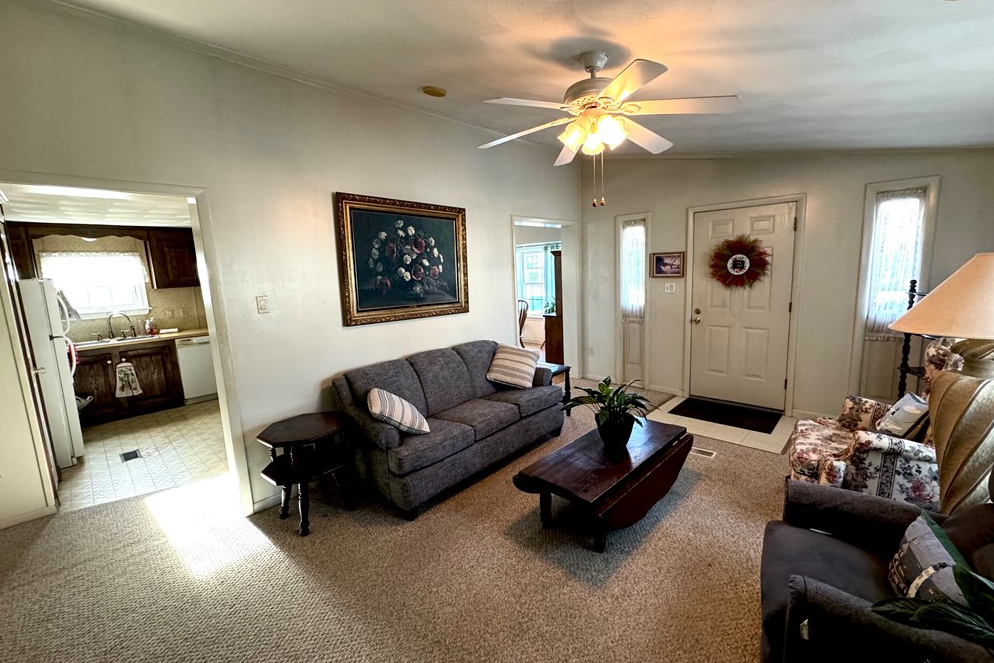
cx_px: 508
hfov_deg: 100.4
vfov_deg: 77.3
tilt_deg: -7.6
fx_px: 414
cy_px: 326
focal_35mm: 15
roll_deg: +2.1
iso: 400
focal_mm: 2.22
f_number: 2.2
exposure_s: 1/60
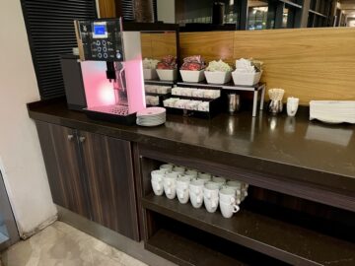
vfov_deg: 53.1
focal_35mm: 26
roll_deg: +1.4
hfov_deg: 67.3
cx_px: 178
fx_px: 267
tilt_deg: -20.6
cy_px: 133
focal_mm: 5.7
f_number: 1.5
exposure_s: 1/33
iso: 500
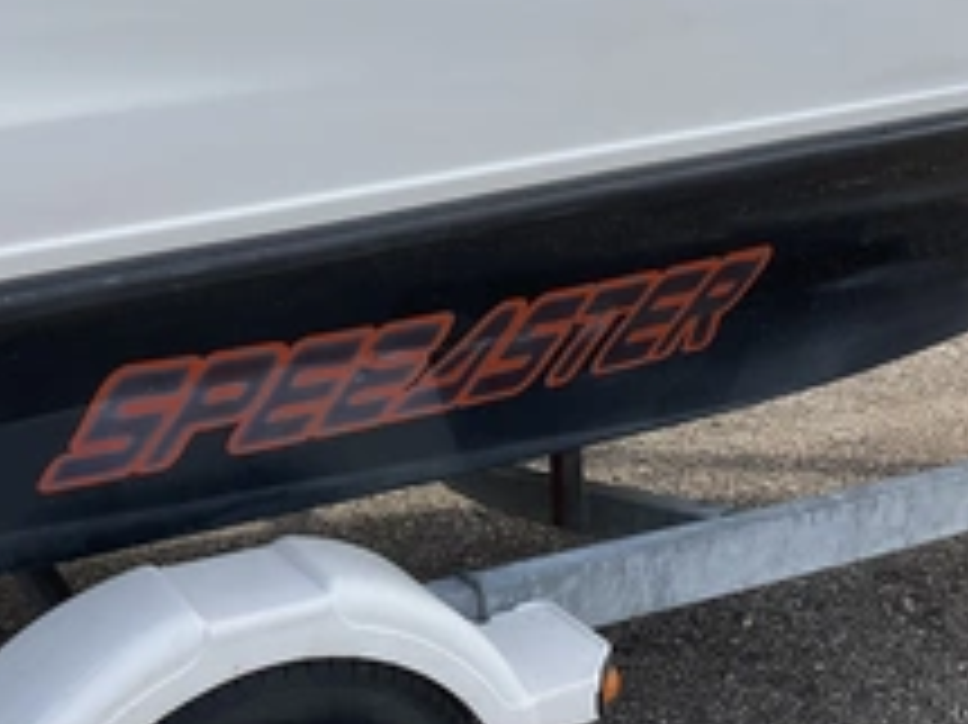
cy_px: 315
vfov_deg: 27.0
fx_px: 1509
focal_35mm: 54
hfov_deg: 35.5
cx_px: 522
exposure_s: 1/1377
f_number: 1.8
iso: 25
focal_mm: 3
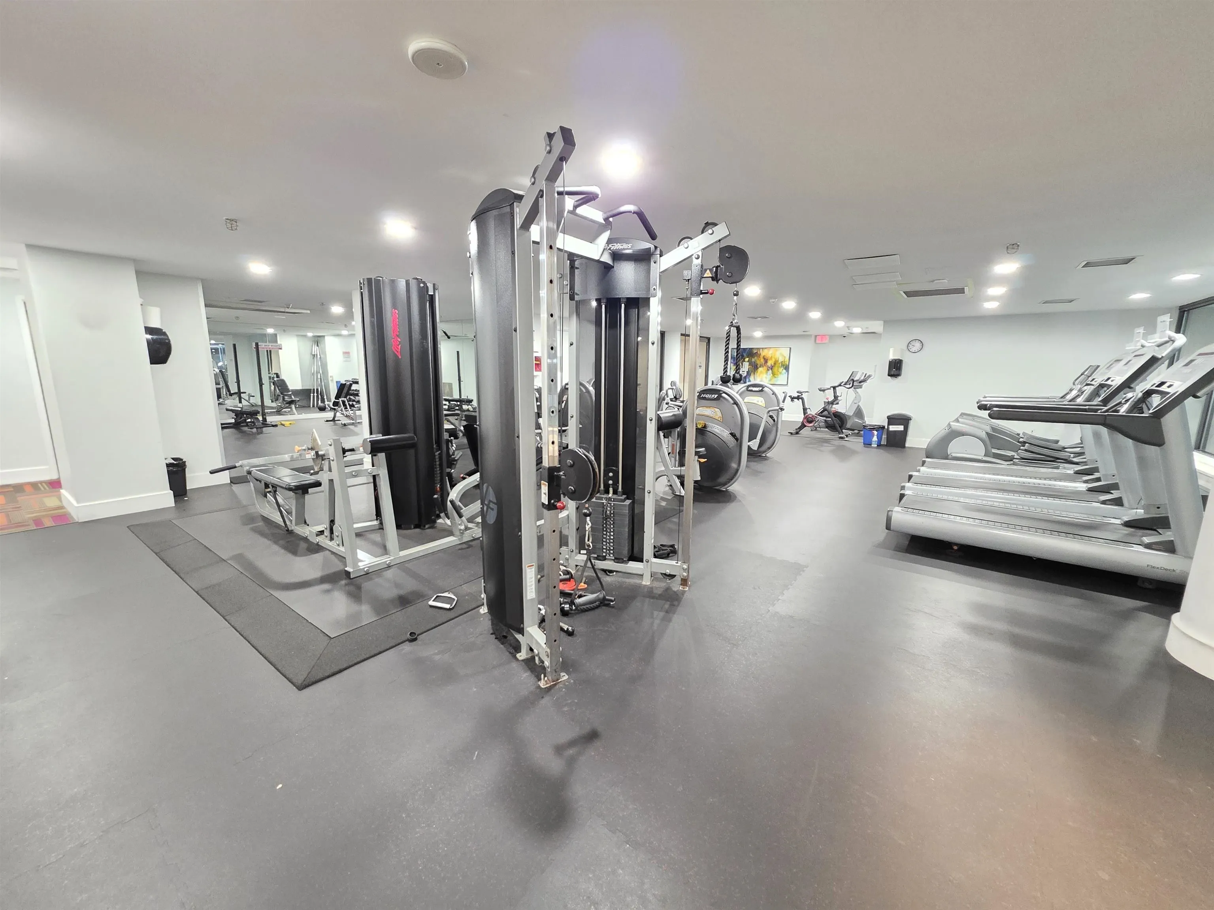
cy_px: 455
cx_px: 607
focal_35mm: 13
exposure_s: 1/24
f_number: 1.9
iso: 1000
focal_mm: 2.2
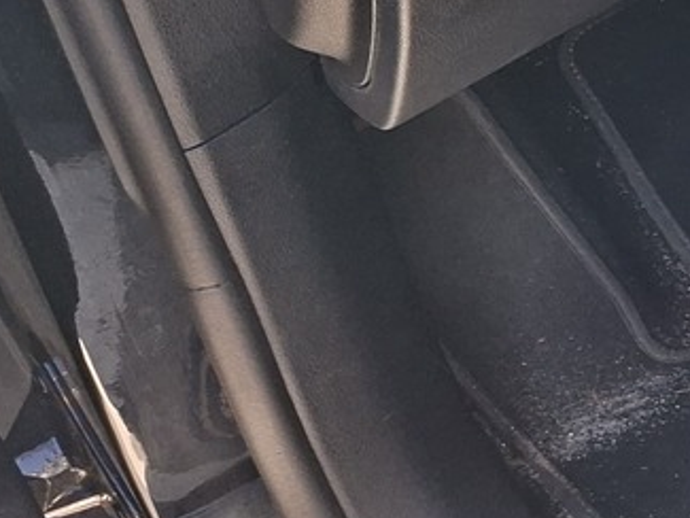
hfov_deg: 14.8
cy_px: -350
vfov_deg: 13.3
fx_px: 2034
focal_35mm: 102
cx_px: 1480
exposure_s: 1/190
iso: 50
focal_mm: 5.54
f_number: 1.8
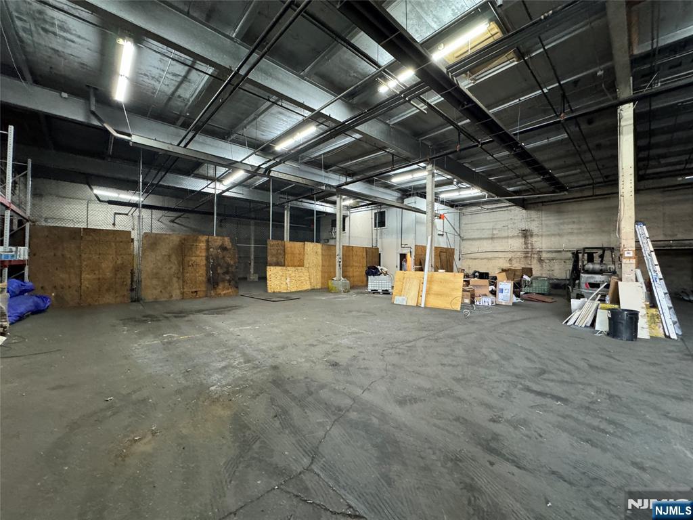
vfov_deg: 85.7
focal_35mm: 14
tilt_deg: +3.2
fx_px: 280
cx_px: 346
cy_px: 260
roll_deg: -0.1
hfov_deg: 102.1
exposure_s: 1/60
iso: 640
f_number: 2.2
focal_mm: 2.22
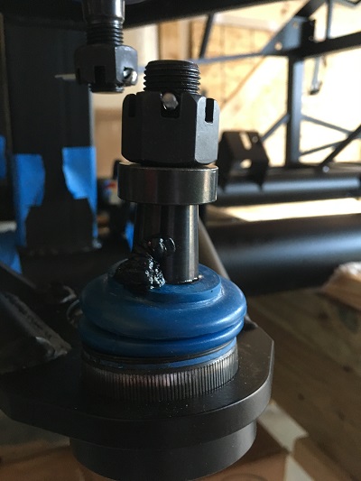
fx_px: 403
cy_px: 240
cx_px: 180
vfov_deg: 61.6
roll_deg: -0.3
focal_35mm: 29
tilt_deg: -14.7
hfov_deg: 48.2
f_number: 2.2
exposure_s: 1/20
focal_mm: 4.15
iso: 200
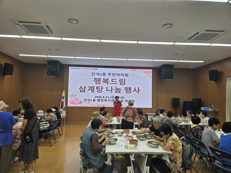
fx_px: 153
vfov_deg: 58.9
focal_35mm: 23
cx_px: 116
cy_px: 86
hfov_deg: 73.9
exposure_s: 1/120
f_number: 1.8
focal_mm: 5.4
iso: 40
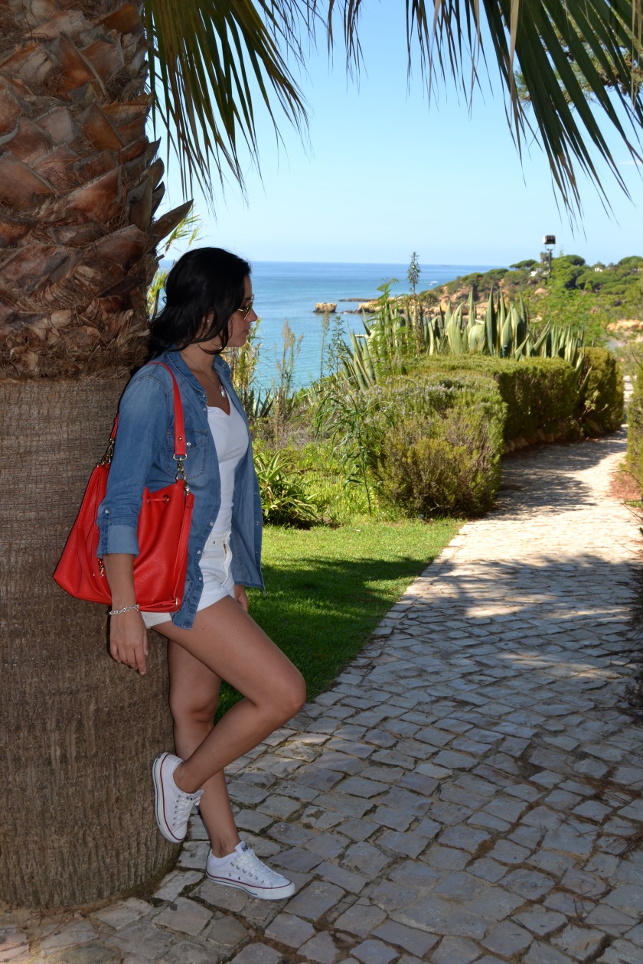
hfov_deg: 34.2
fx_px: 1045
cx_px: 322
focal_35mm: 39
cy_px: 482
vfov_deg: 49.6
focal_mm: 26
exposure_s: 1/200
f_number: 7.1
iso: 100
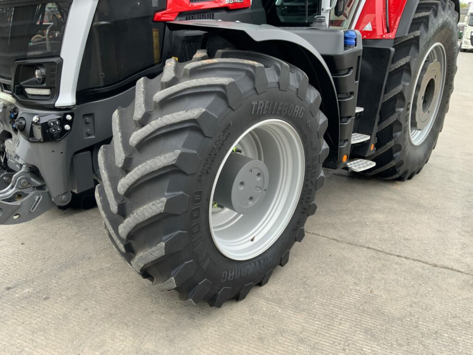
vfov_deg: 48.2
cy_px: 178
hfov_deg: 61.7
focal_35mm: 29
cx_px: 236
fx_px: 396
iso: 40
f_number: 1.8
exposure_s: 1/122
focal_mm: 3
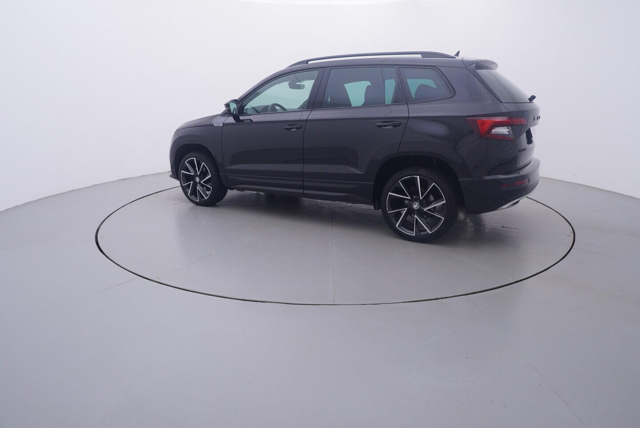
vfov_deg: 56.2
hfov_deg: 77.3
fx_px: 400
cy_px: 214
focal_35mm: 22
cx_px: 320
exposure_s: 1/80
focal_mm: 15
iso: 200
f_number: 5
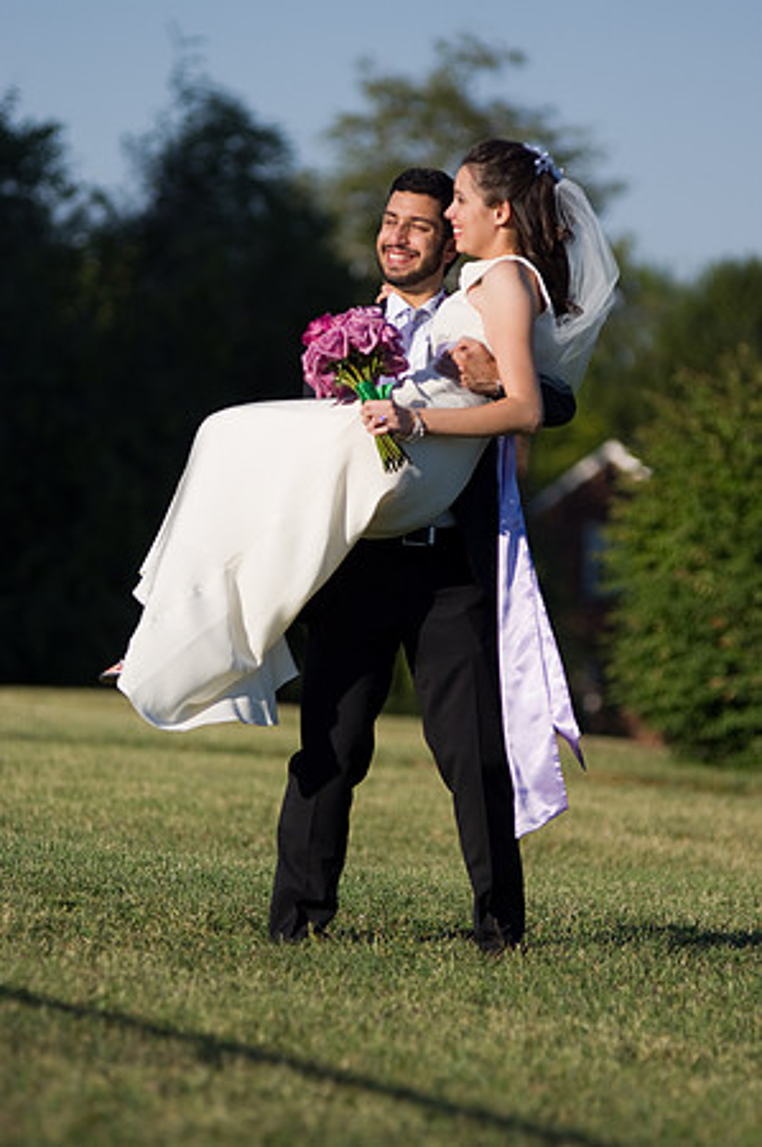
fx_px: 7160
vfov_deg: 9.2
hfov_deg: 6.1
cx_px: 381
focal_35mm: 225
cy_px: 574
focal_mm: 150
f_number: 2.8
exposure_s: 1/2500
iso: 100
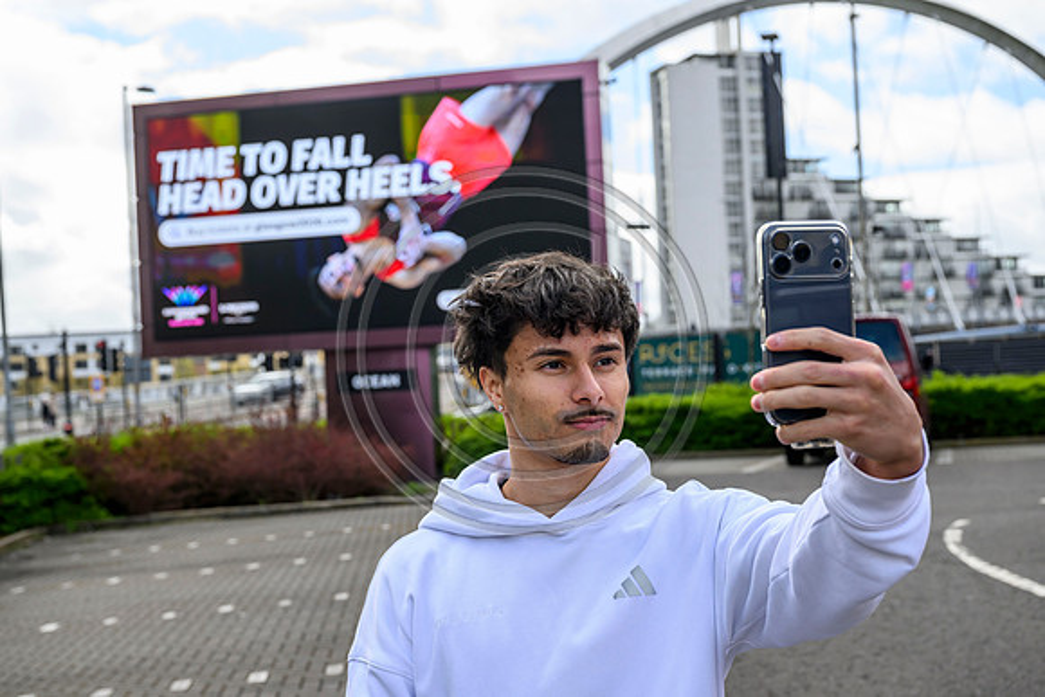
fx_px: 1365
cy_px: 348
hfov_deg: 41.9
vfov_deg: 28.7
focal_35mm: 47
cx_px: 522
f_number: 5.6
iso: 500
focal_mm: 47
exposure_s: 1/1000
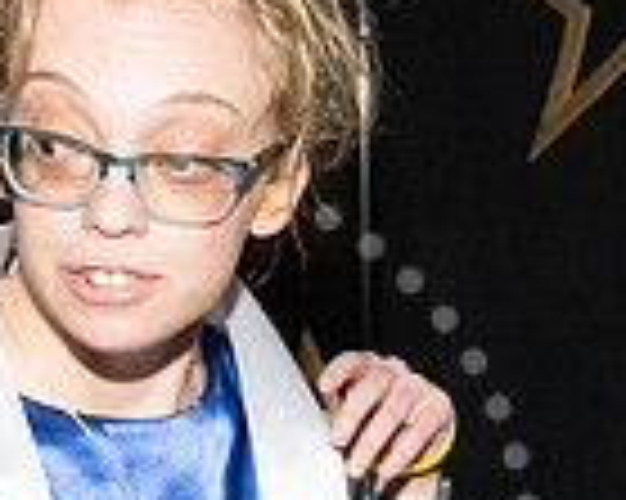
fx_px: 2222
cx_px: 796
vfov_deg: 12.7
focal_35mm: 120
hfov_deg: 15.3
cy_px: 481
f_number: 5.6
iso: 6400
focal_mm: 24
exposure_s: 1/125
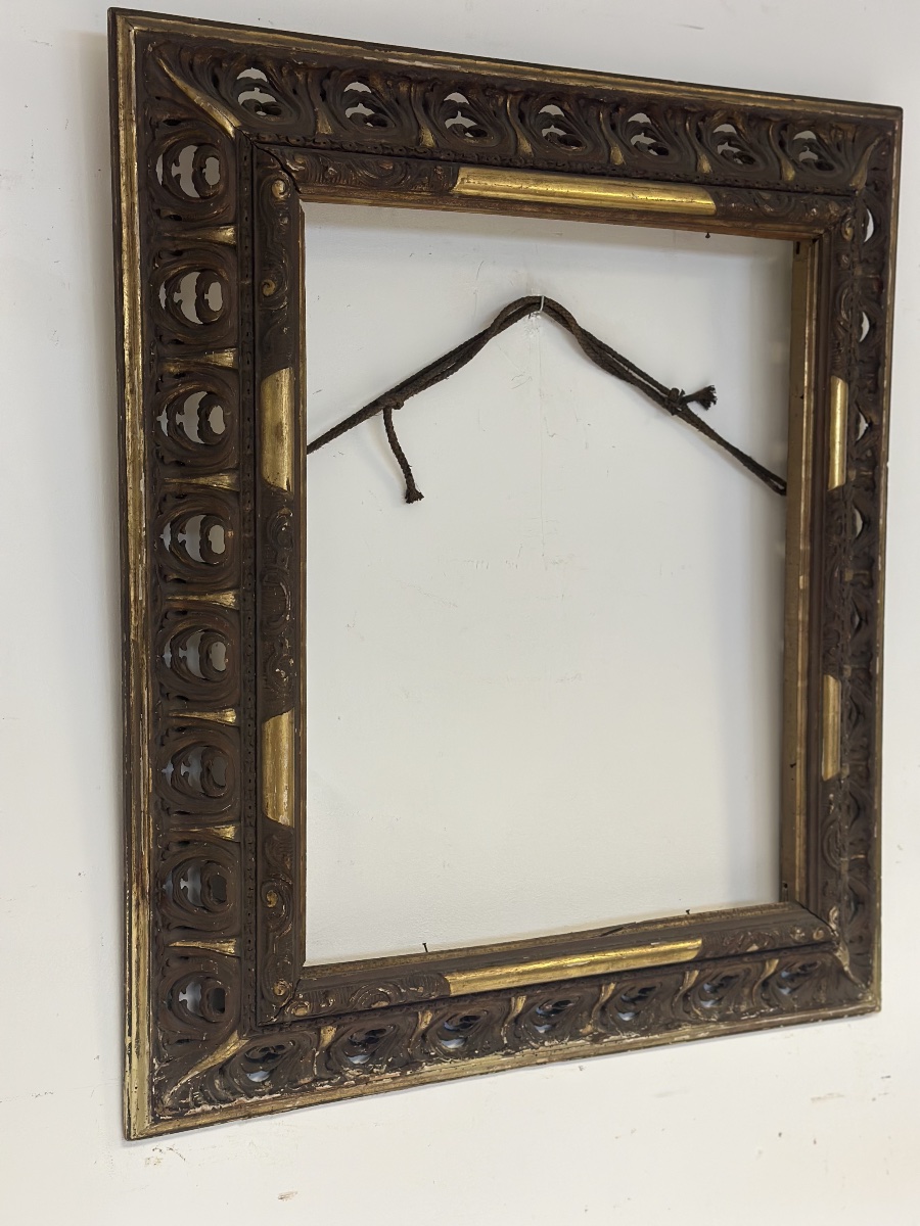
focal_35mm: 48
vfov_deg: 39.7
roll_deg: +0.7
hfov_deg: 30.3
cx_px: 460
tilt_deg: +0.2
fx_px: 1701
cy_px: 613
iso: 125
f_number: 1.78
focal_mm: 6.86
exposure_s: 1/50
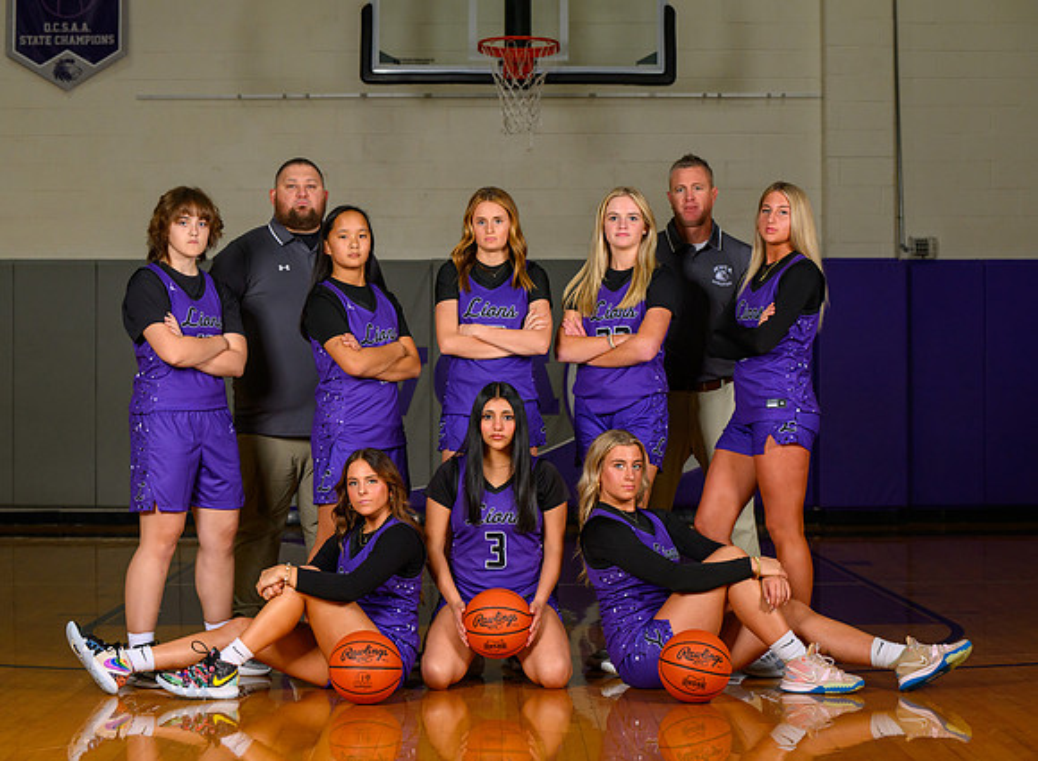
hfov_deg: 25.2
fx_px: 2321
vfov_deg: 18.6
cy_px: 363
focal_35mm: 78
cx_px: 494
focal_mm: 70
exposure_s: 1/400
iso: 1000
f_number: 5
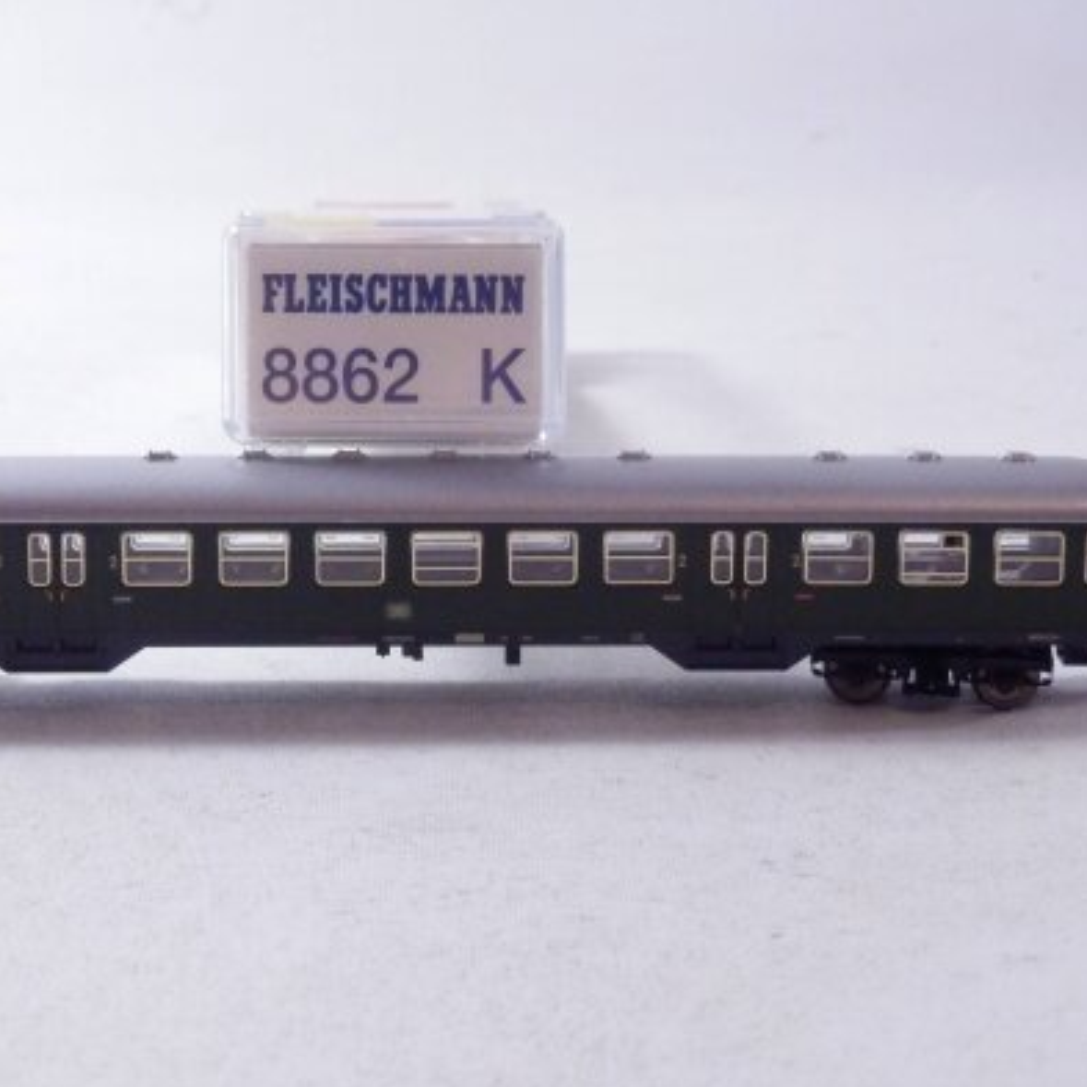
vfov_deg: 19.5
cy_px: 528
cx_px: 384
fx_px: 3162
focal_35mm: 89
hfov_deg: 19.5
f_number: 4.4
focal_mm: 11.9
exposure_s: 1/160
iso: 800
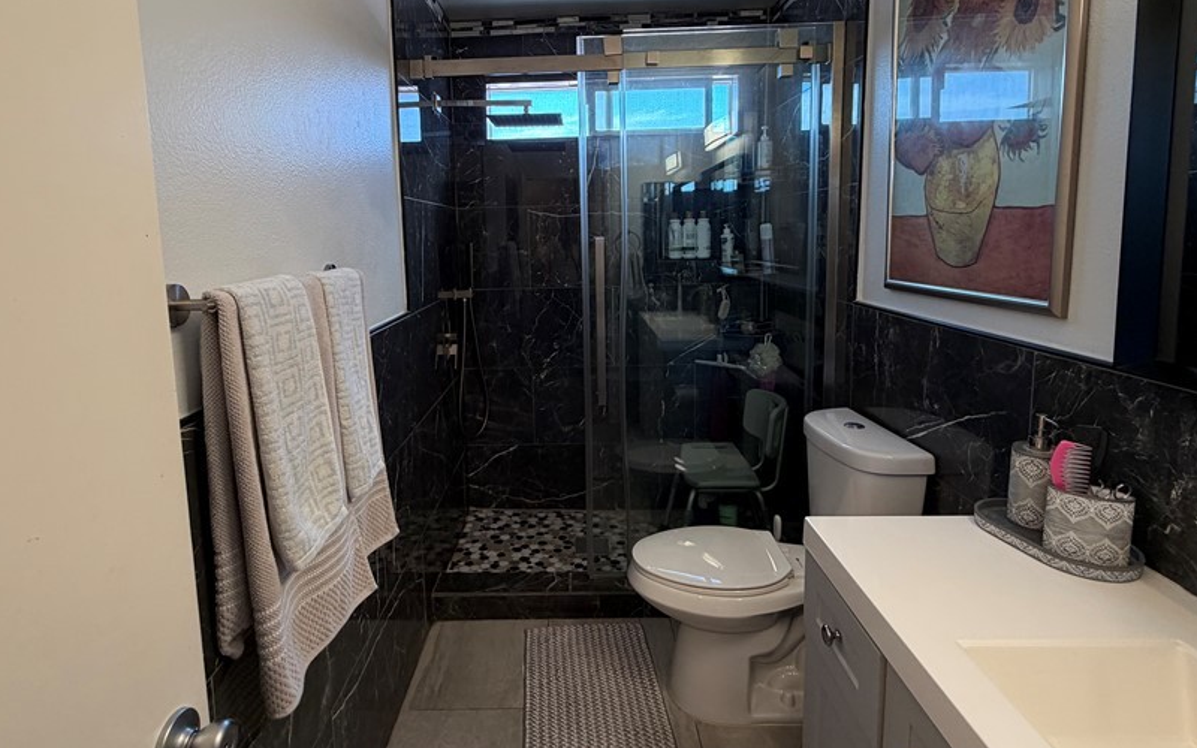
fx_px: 620
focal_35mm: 19
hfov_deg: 87.9
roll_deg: +1.3
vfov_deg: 61.8
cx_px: 560
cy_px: 307
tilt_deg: -8.6
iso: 160
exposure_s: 1/60
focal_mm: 2.22
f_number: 2.2
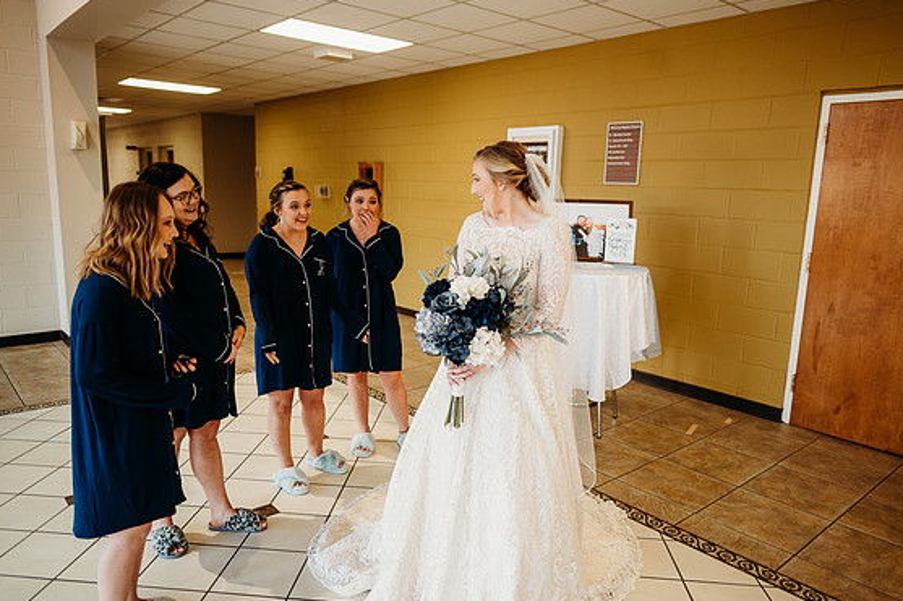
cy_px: 294
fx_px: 627
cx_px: 439
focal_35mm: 25
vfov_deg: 51.3
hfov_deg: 71.5
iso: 400
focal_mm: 24
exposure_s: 1/160
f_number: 1.8
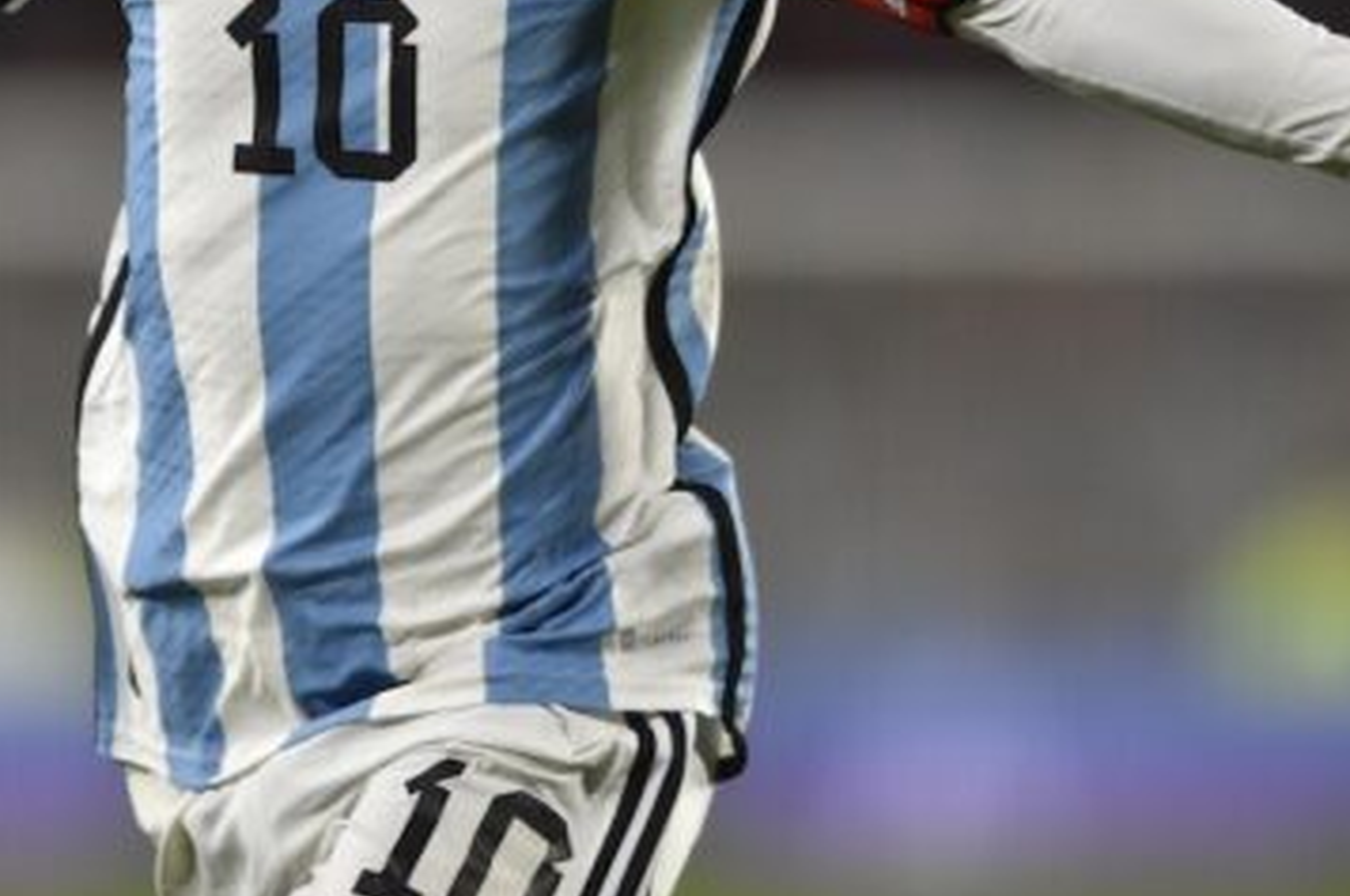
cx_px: 416
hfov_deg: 2.4
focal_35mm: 861
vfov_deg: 1.6
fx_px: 32243
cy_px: 6
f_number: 2.8
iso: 1600
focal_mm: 400
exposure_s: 1/2000
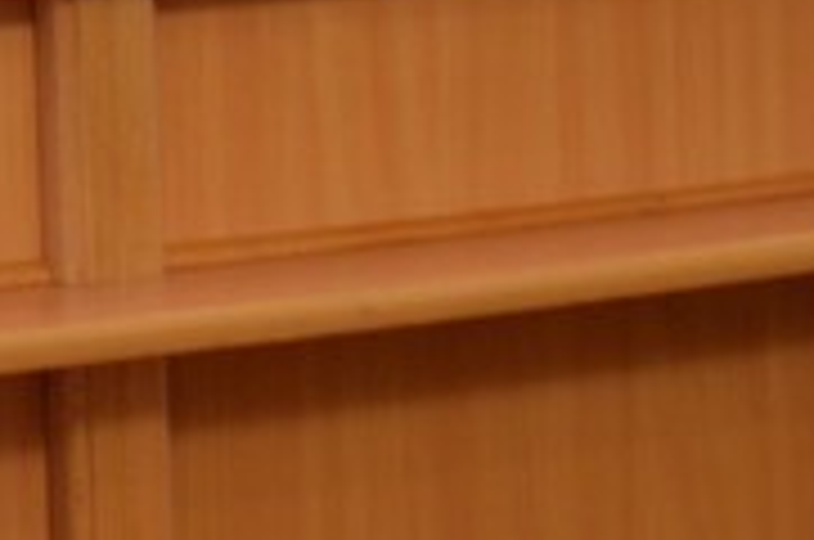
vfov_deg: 7.9
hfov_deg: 11.9
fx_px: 3790
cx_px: -279
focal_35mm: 168
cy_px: -461
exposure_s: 1/15
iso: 800
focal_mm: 29
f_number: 4.5
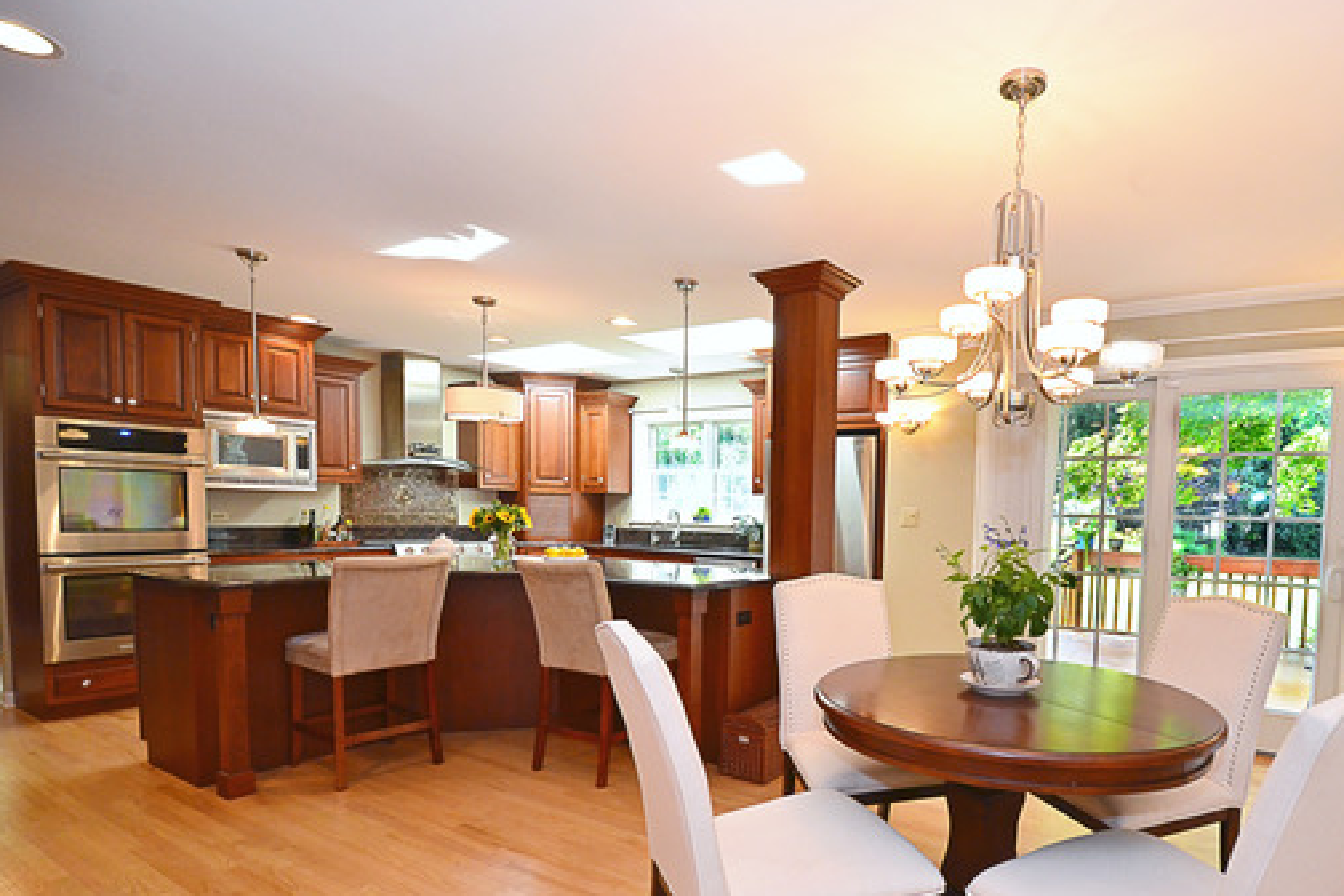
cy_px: 549
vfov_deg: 63.8
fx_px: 709
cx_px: 829
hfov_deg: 85.4
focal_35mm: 19
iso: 800
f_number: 7.1
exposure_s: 1/60
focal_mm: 10
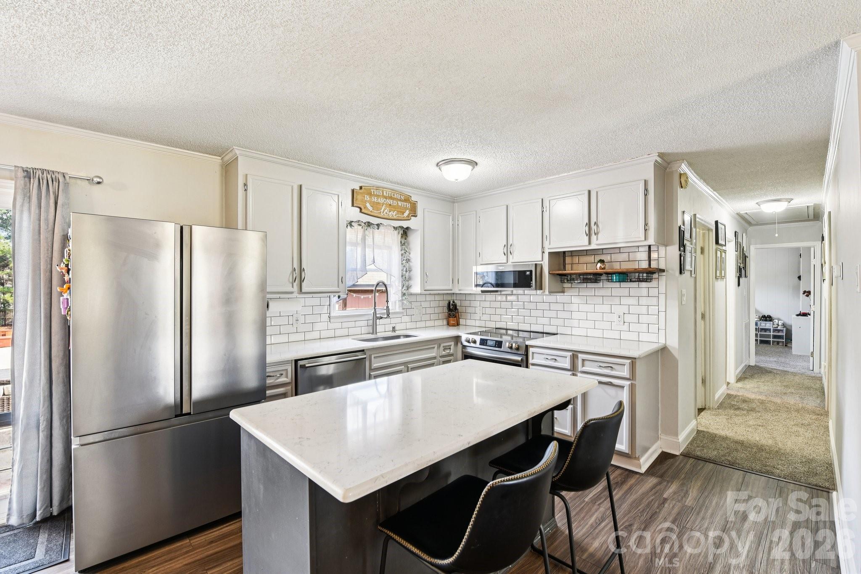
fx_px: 383
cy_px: 287
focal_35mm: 16
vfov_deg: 73.7
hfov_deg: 96.7
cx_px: 430
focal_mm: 16
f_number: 8
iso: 200
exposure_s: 1/6
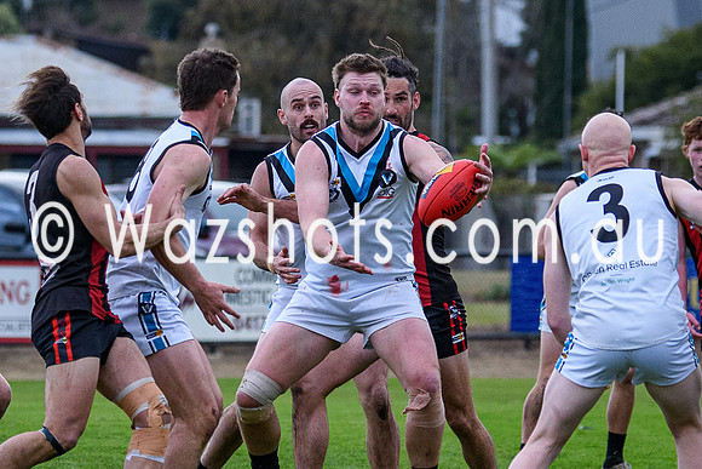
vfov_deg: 3.1
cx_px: 284
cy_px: 376
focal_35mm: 438
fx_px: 8534
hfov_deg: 4.7
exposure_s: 1/1600
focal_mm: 122
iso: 1100
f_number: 2.8
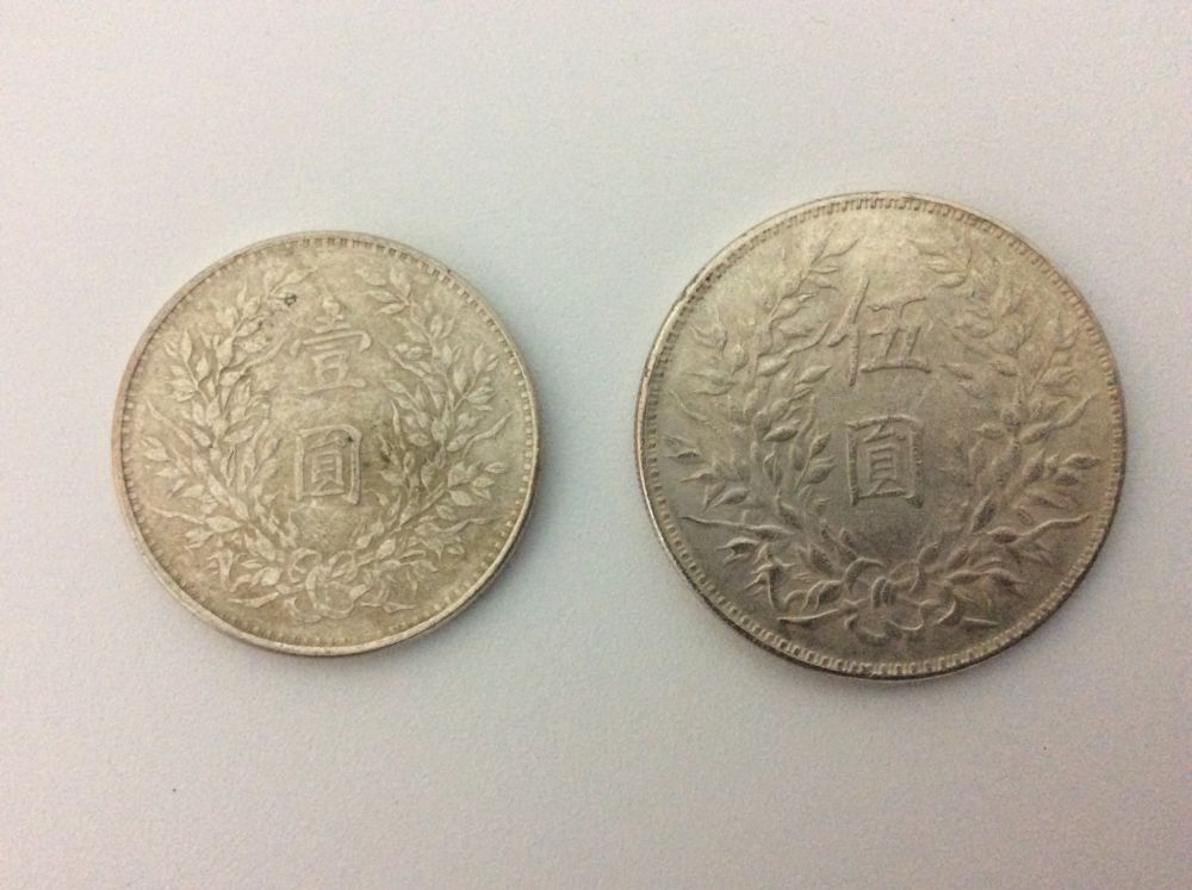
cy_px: 445
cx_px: 596
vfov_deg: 44.1
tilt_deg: -87.6
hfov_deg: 56.9
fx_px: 1100
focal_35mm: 32
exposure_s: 1/24
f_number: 2.4
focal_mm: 3.3
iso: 320
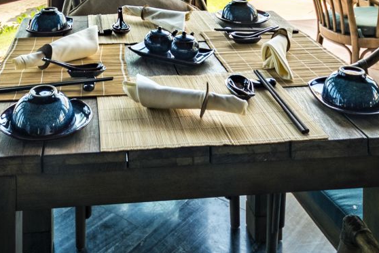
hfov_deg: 45.1
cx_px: 144
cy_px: -107
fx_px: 453
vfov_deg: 25.2
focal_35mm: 43
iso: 100
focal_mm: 8
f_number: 4.5
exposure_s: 1/2500
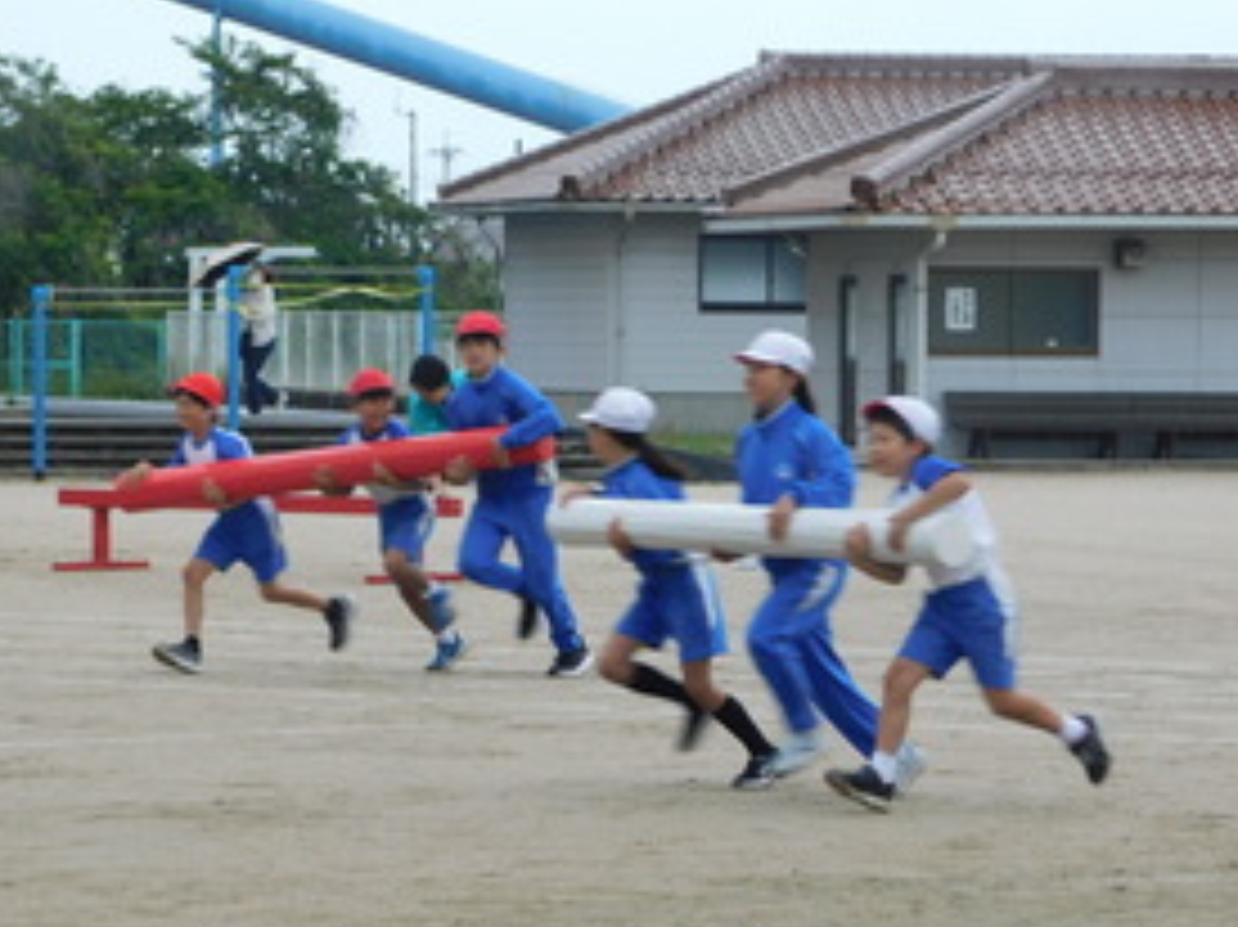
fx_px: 7722
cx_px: 664
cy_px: 500
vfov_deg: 6.9
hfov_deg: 9.2
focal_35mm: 216
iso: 125
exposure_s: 1/125
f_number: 5.3
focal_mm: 30.1
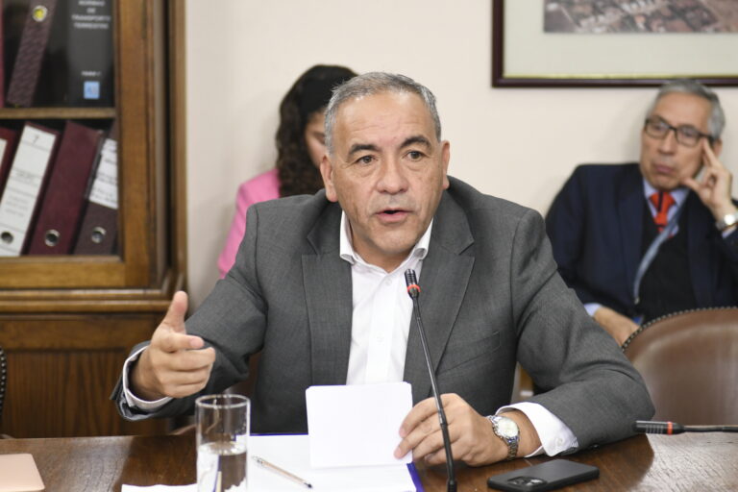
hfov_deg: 22.6
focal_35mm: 90
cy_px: 246
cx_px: 369
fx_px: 1845
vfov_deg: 15.2
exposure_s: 1/250
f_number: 2.8
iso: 1600
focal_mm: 60
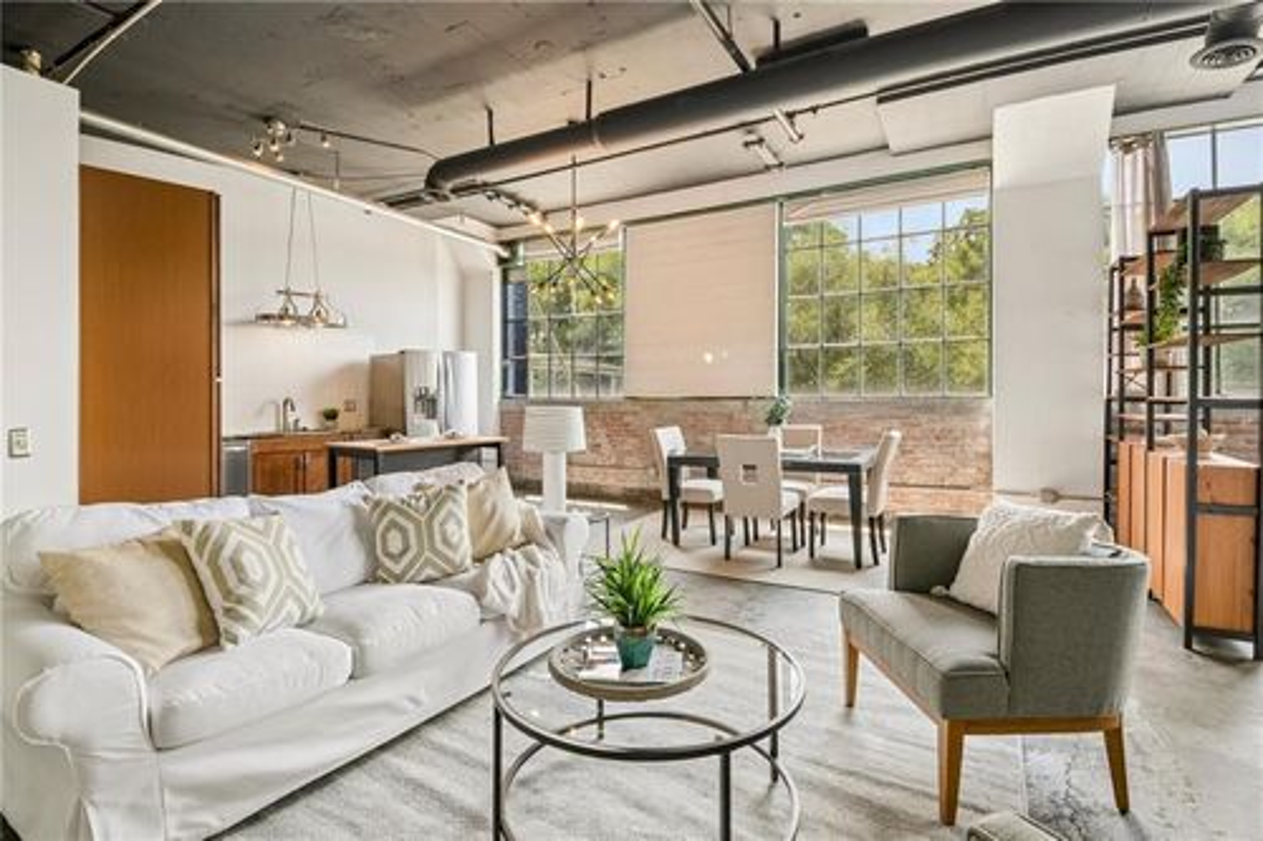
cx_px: 632
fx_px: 596
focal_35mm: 17
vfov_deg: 70.4
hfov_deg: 93.3
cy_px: 420
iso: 64
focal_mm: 17
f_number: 8
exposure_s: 1/40
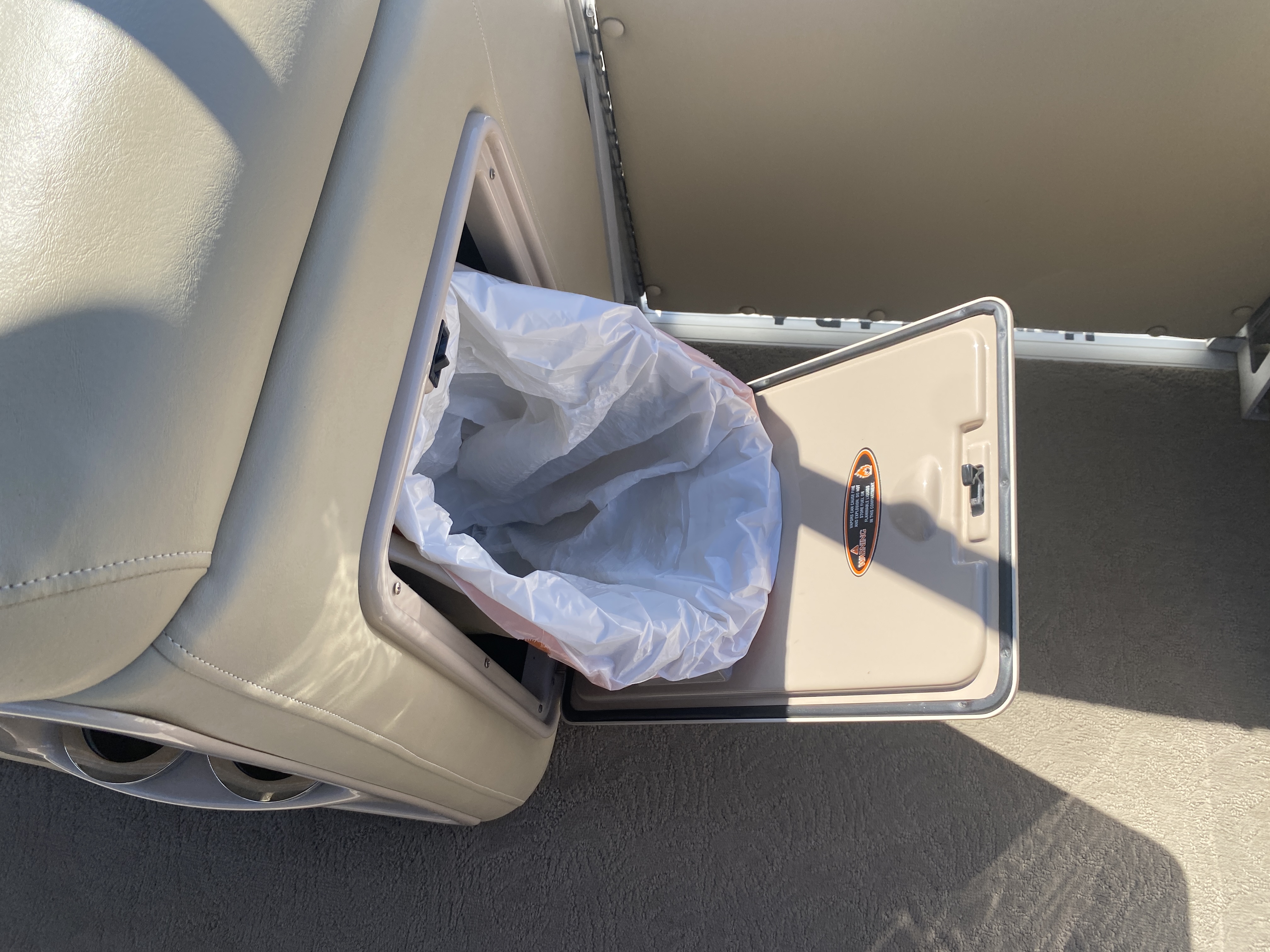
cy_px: 476
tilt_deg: -64.8
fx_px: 954
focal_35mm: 26
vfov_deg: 53.1
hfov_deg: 67.3
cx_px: 635
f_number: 1.8
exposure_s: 1/1287
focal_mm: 4.25
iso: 32
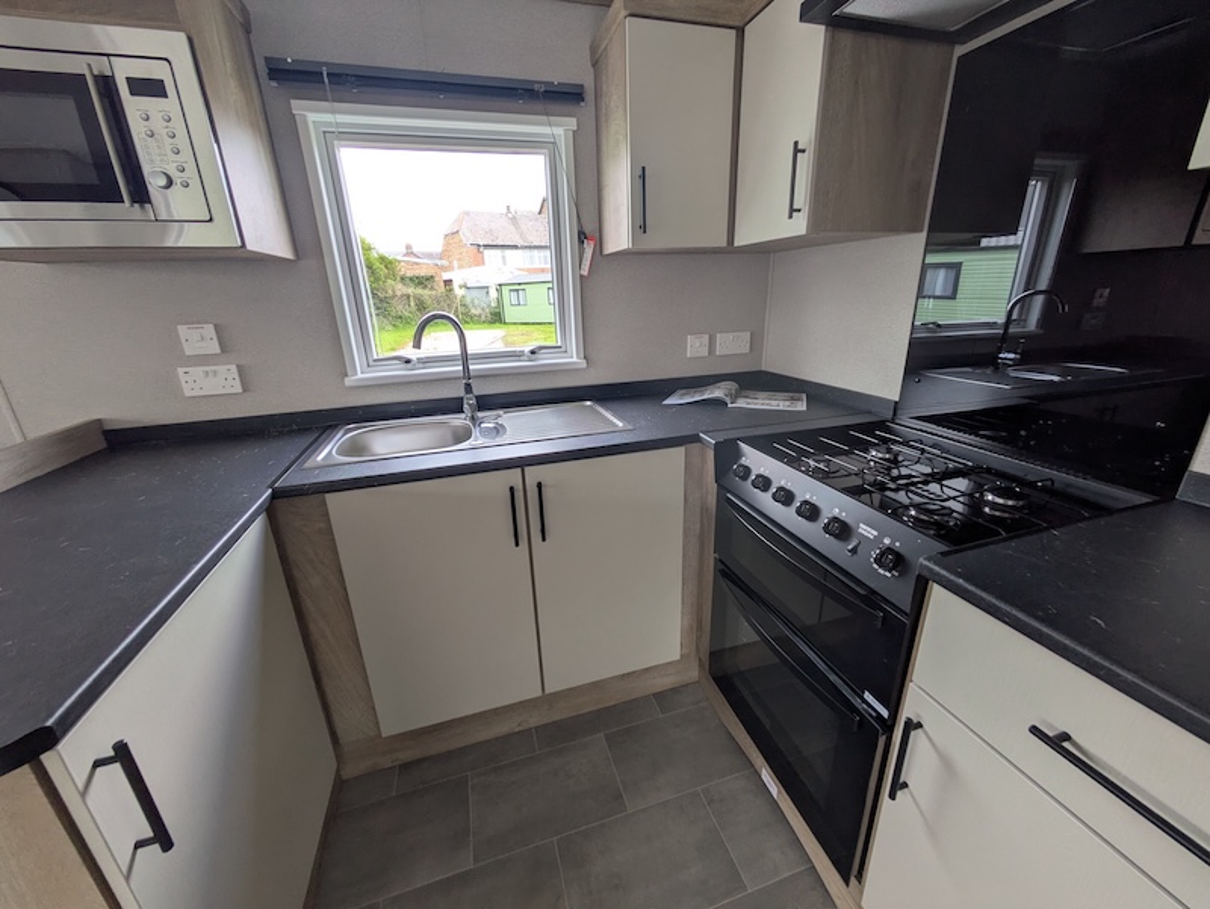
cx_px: 605
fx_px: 490
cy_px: 454
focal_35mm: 14
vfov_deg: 85.7
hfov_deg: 102.0
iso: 57
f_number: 2.2
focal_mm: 1.83
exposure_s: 1/115
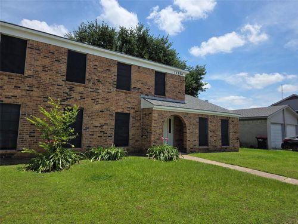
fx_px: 198
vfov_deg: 58.9
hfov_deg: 73.9
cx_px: 149
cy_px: 112
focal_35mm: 23
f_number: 1.7
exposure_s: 1/6809
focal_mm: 6.3
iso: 80
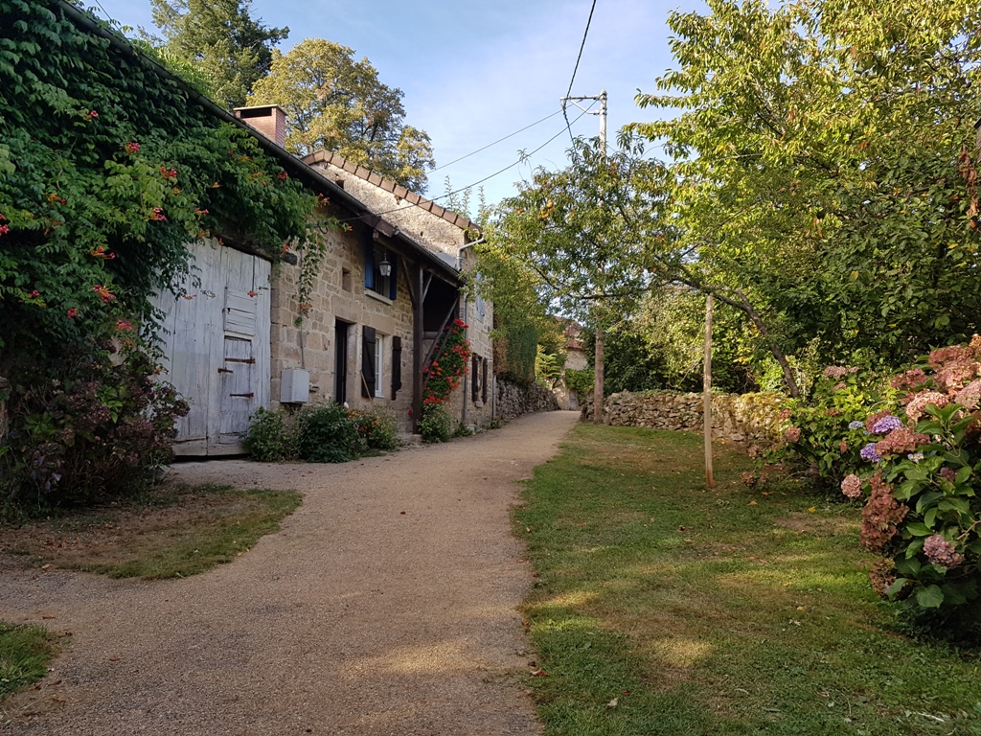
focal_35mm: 26
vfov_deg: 53.1
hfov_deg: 67.3
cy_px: 368
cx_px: 490
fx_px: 737
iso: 50
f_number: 1.7
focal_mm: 4.2
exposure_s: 1/696
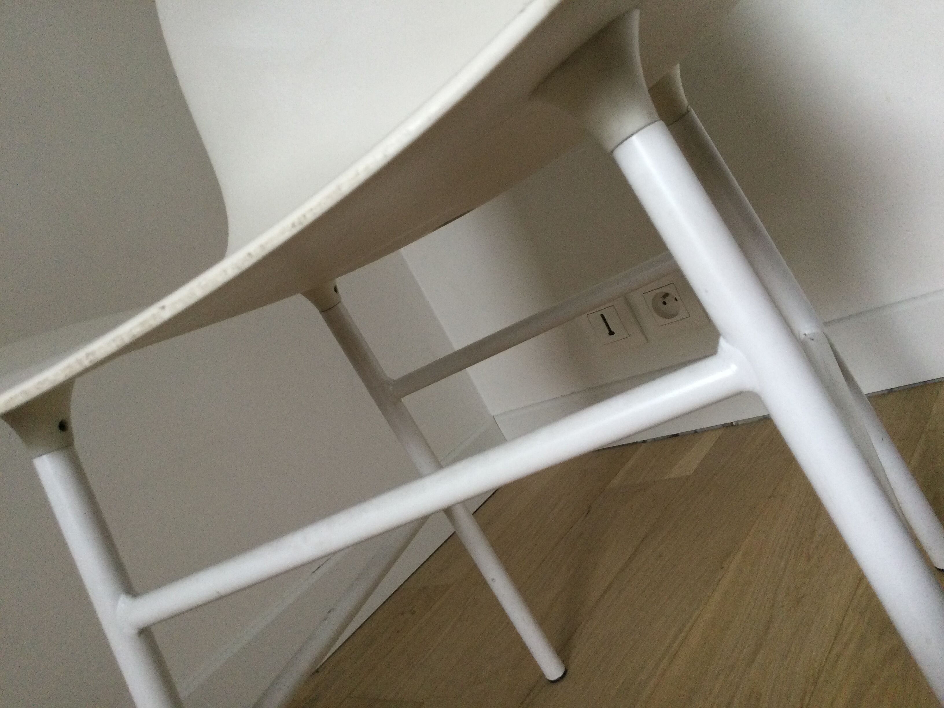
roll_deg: +27.3
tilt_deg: -9.0
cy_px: 354
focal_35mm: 31
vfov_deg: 45.4
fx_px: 845
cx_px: 472
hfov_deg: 58.4
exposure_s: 1/33
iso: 100
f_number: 2.4
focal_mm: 3.3
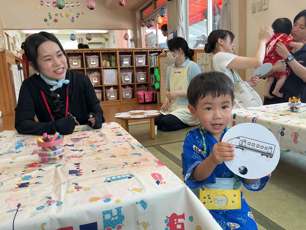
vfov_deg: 48.2
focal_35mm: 29
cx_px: 153
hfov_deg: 61.7
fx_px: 256
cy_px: 115
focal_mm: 3
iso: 64
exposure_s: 1/120
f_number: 1.8
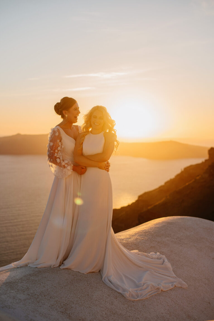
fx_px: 446
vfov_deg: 39.6
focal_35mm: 50
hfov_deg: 27.0
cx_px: 107
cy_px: 160
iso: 100
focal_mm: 50
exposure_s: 1/500
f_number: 2.8
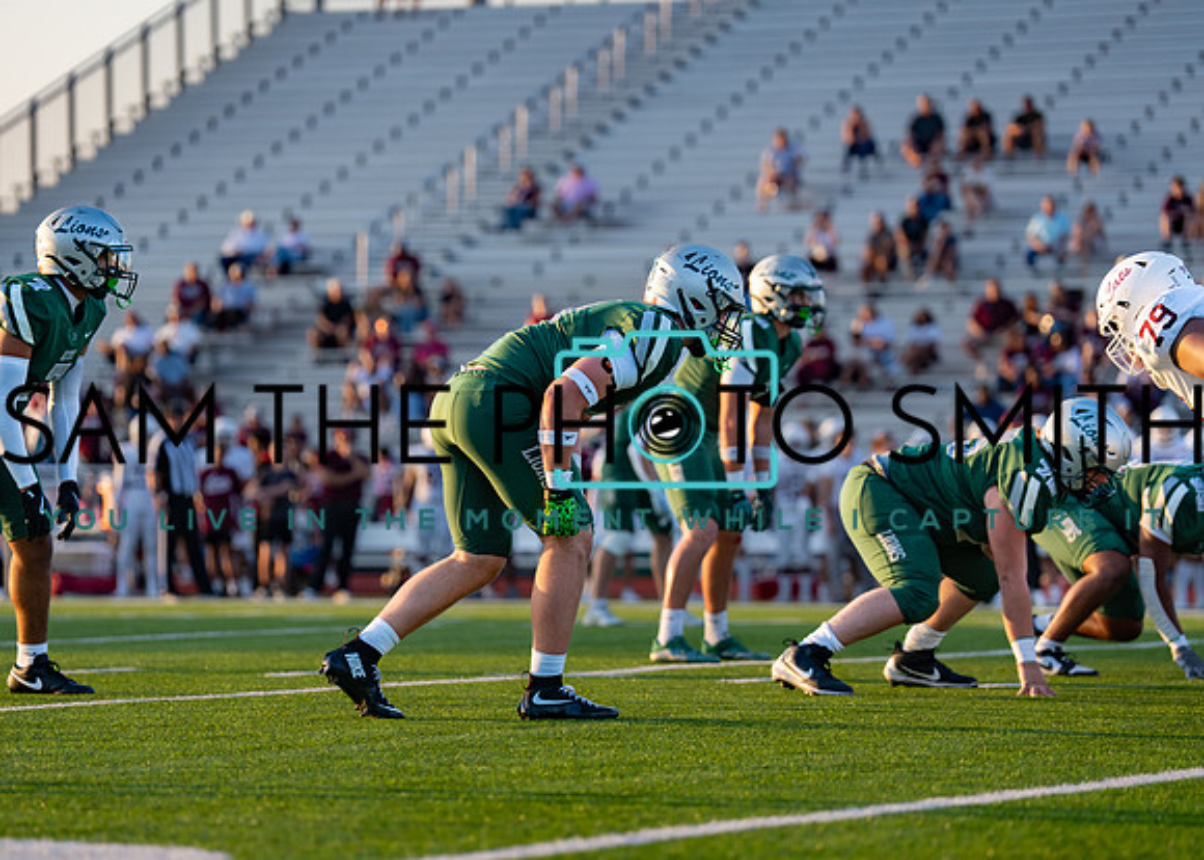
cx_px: 595
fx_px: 5943
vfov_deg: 8.3
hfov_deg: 11.6
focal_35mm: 174
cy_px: 430
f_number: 2.8
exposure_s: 1/1250
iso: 200
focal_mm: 145
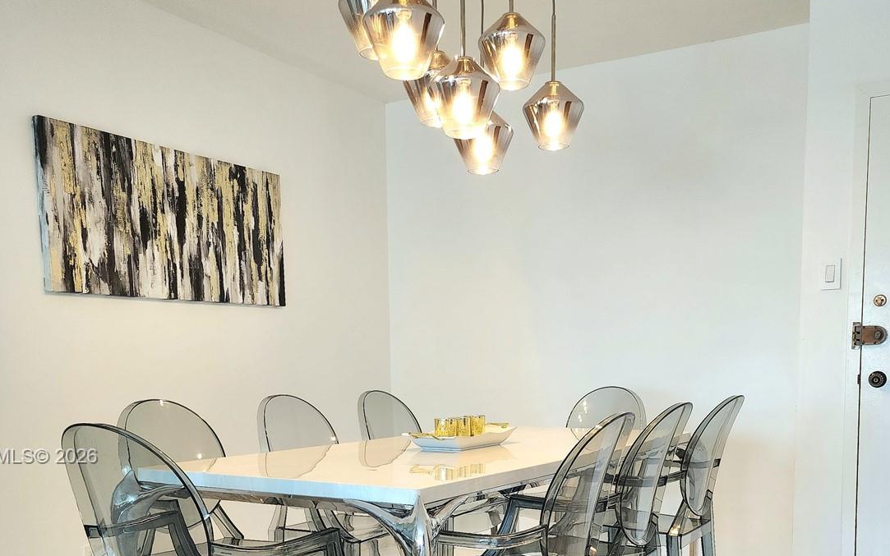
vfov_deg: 34.1
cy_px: 458
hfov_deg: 53.9
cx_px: 498
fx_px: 873
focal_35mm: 36
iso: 200
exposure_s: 1/182
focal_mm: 6.4
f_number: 1.8
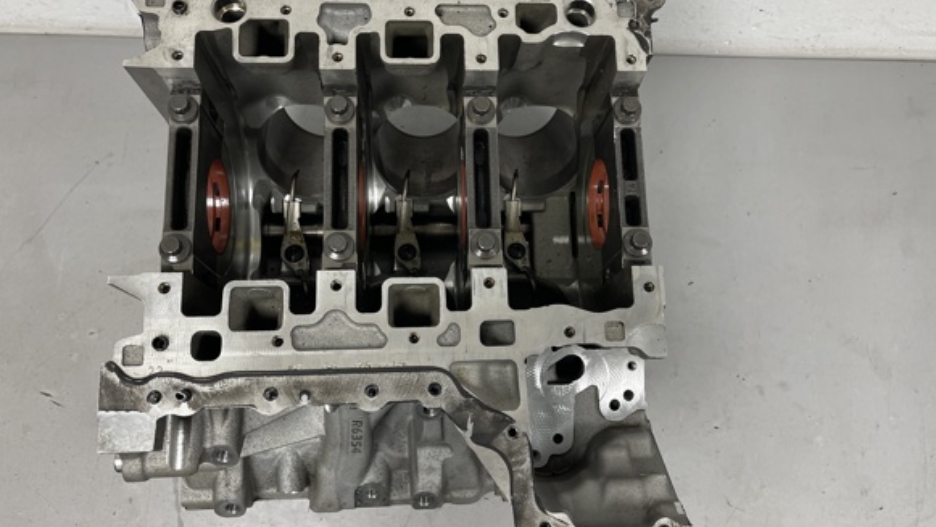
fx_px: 745
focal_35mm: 30
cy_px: 259
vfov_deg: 39.0
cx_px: 485
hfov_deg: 64.3
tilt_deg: -74.5
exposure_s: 1/100
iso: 100
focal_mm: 5.1
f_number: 1.6
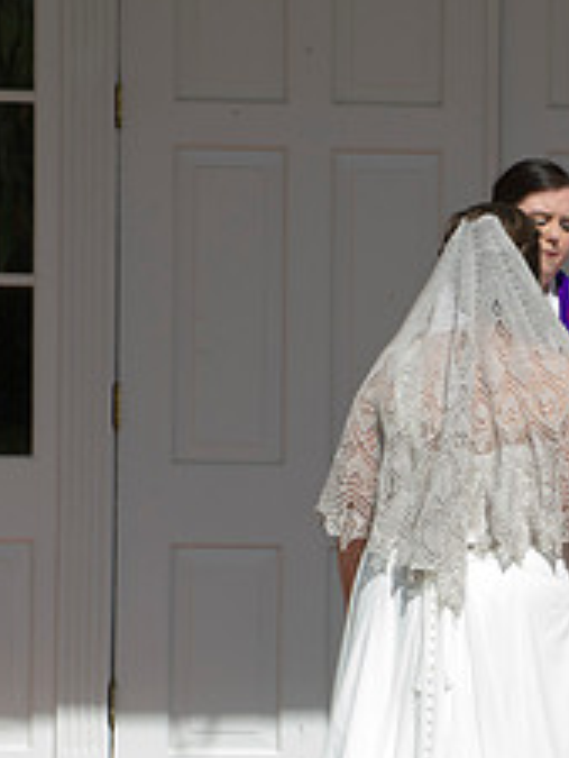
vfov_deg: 5.3
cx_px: 768
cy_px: 563
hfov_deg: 4.0
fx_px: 8123
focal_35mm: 371
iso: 100
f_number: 8
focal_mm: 150
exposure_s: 1/250
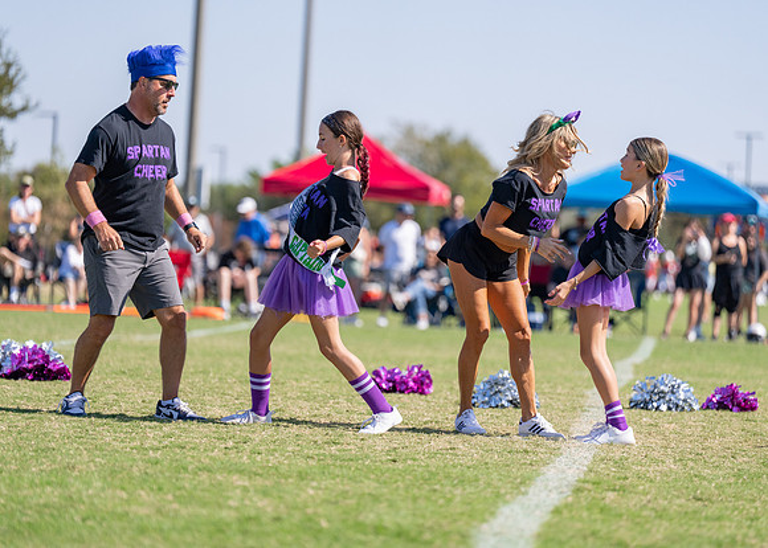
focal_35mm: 173
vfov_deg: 8.3
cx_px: 384
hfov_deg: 11.6
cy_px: 274
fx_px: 3770
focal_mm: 165
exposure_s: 1/6400
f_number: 2.8
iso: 320
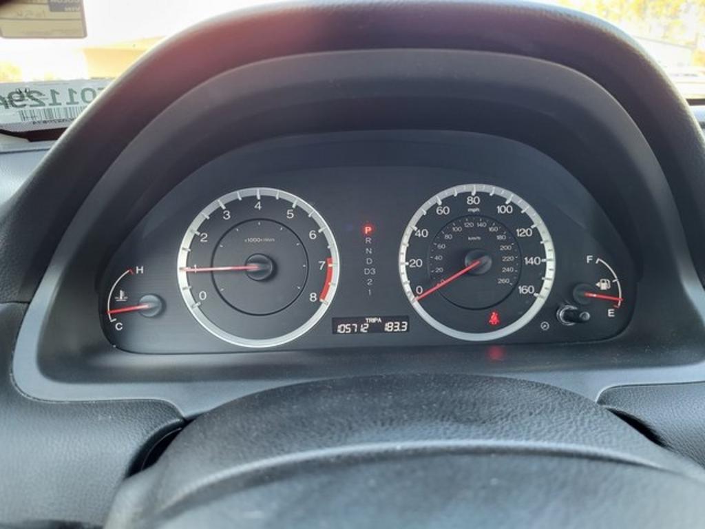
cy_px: 264
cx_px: 352
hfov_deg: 67.3
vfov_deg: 53.1
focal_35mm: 26
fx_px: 530
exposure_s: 1/60
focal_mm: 5.4
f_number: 1.8
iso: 250
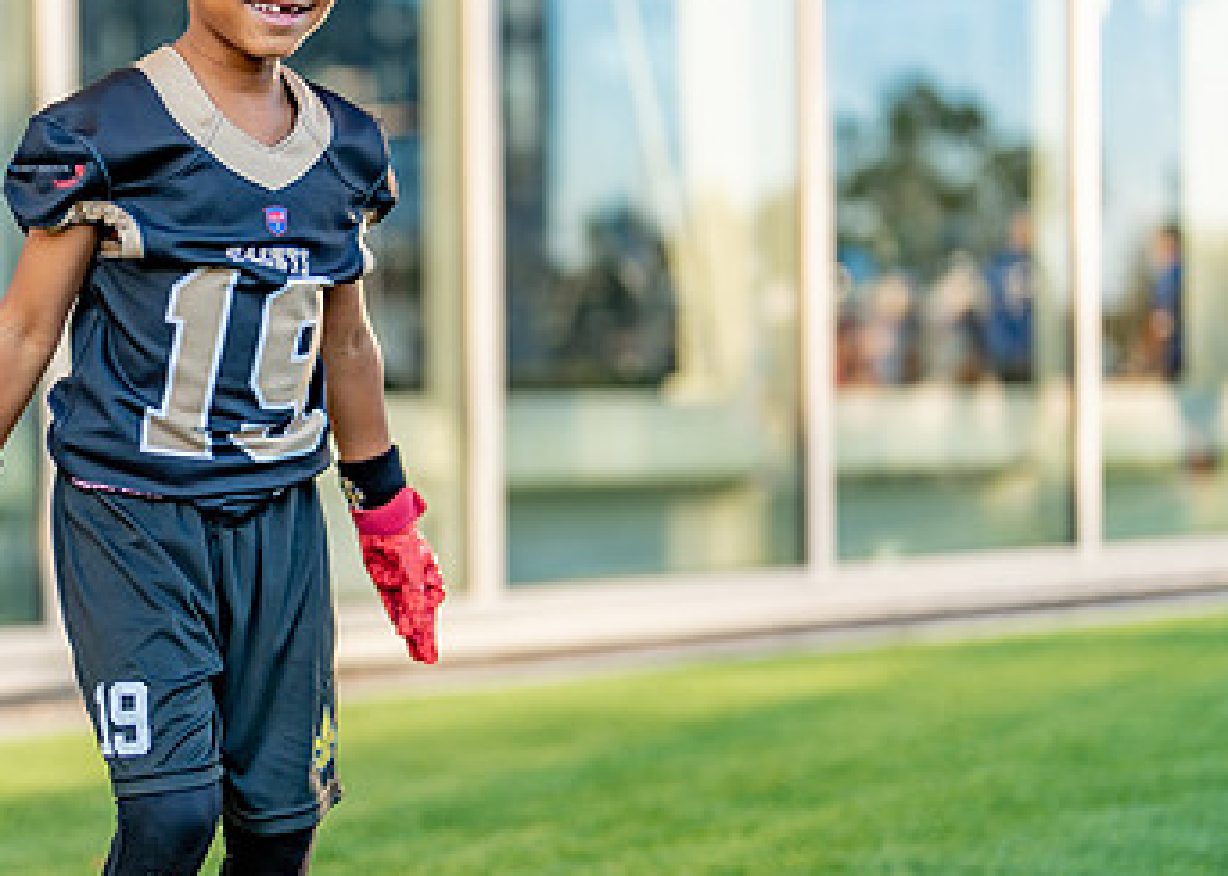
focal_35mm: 91
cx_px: 267
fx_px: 3172
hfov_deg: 21.7
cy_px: 461
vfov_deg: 15.7
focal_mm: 50
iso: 100
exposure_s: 1/1000
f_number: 1.2
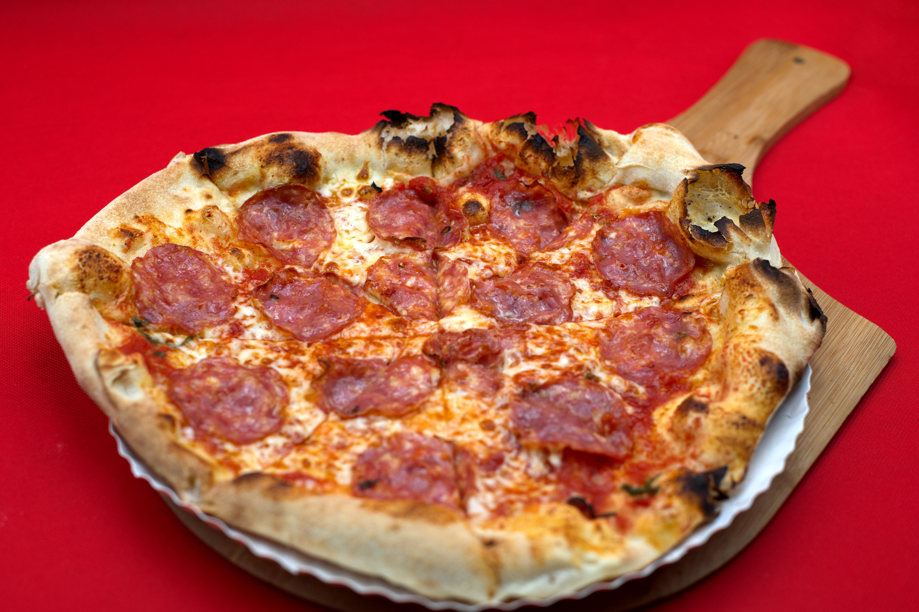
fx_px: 1276
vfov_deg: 27.0
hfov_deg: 39.6
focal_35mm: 50
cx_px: 460
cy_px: 306
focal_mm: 50
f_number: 4
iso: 320
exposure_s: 1/250
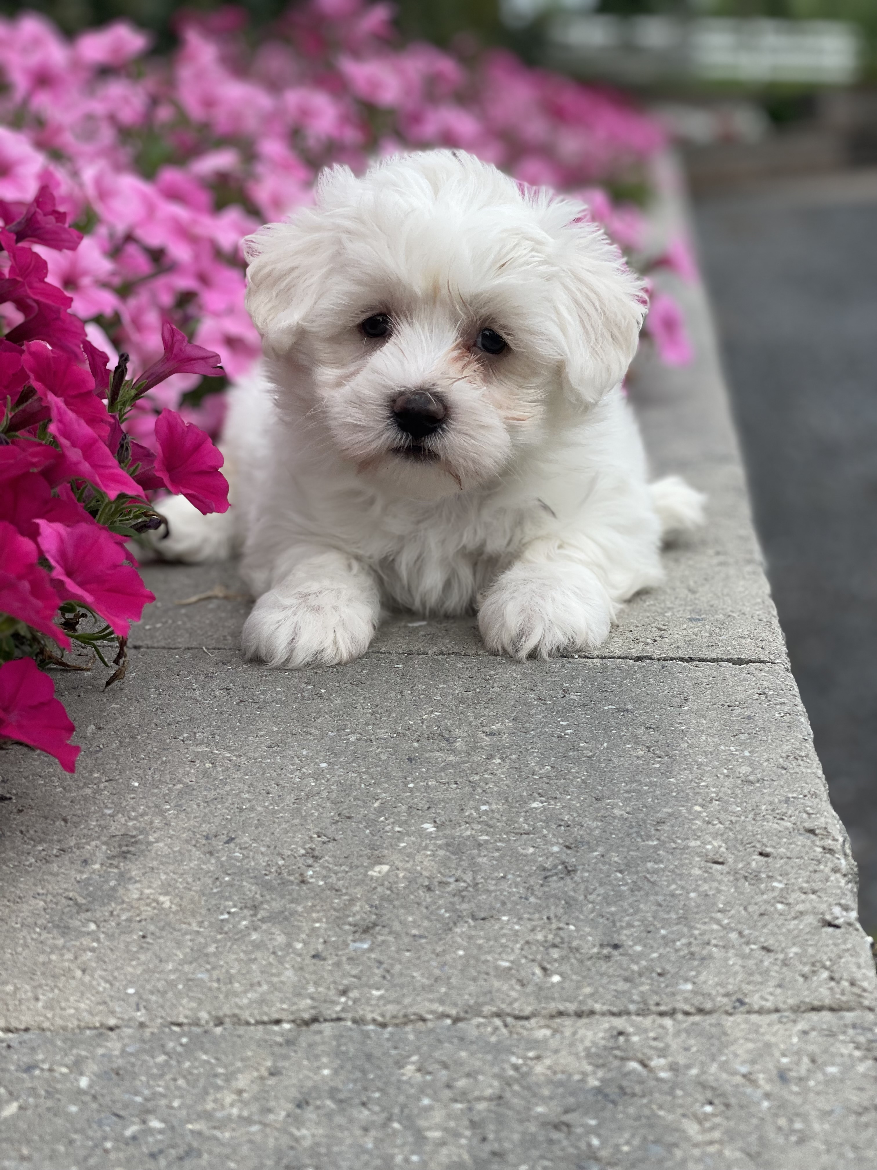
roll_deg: +1.9
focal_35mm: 52
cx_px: 438
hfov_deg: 28.0
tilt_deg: -13.2
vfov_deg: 36.8
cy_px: 585
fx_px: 1757
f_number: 2
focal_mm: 6
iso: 32
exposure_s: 1/527
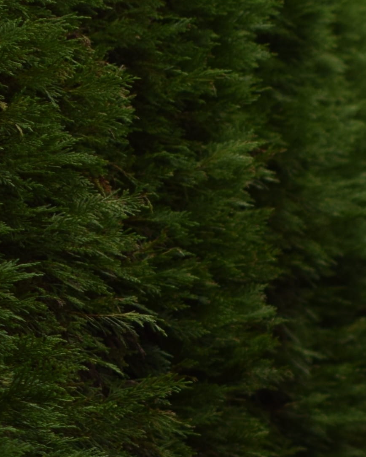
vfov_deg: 7.0
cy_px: 562
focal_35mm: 273
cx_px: 580
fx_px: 3689
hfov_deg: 5.6
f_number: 1.8
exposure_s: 1/500
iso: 100
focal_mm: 35
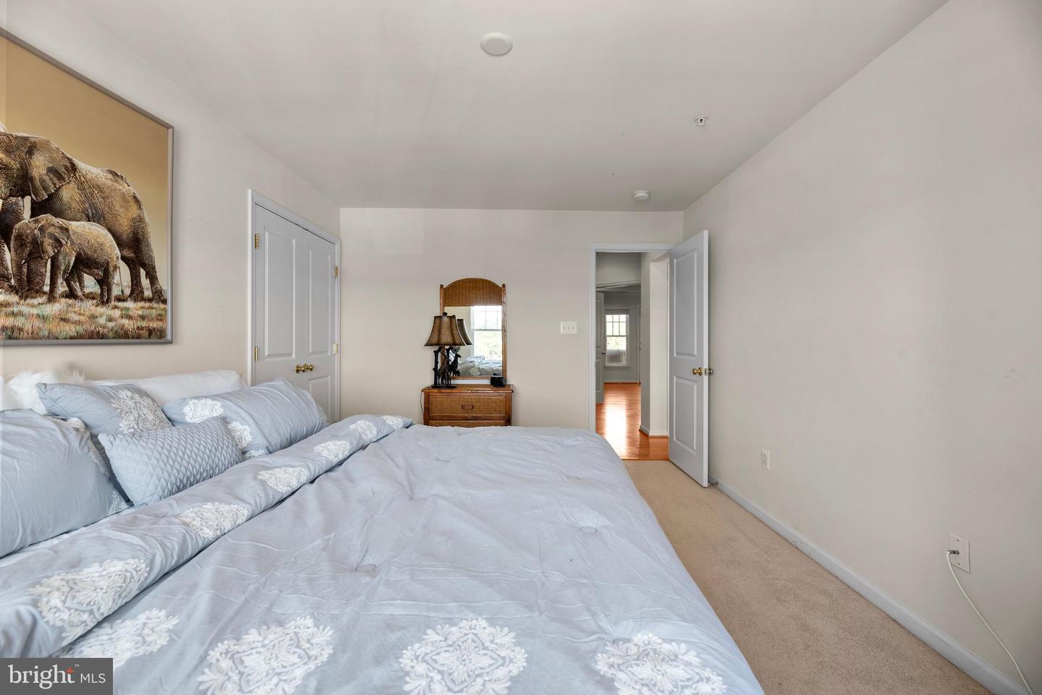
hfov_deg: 104.2
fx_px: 405
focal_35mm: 14
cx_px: 521
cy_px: 348
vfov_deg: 81.2
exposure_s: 1/10
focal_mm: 14
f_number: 8
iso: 250
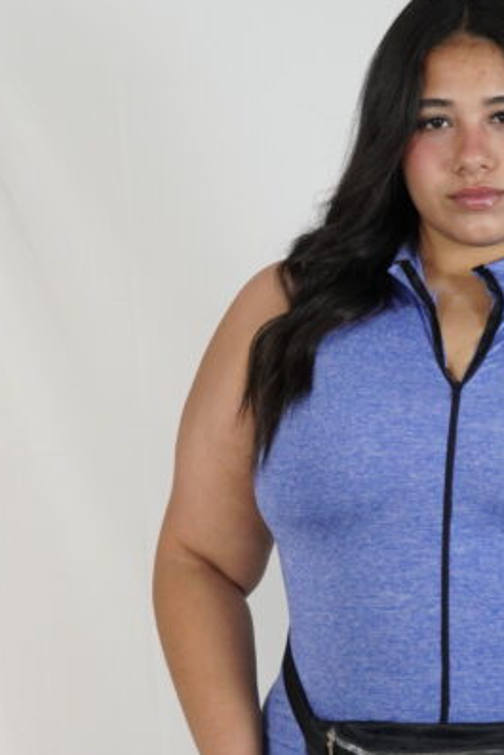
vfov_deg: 19.6
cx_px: 422
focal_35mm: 104
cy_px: 474
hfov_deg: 13.1
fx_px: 2180
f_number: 4
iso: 1000
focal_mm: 39
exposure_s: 1/125
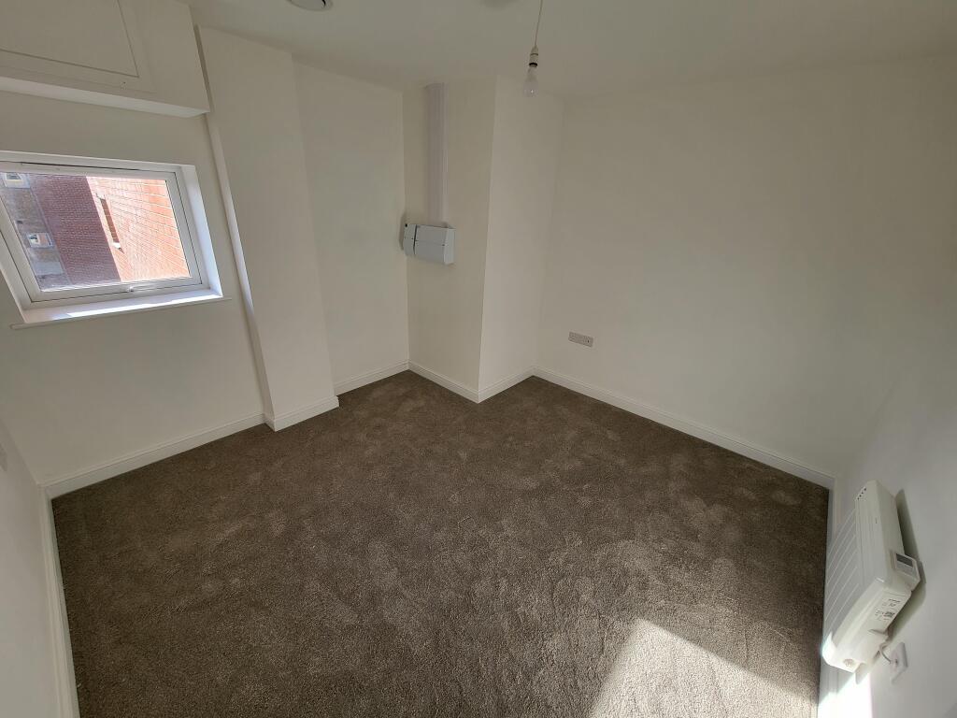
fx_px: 359
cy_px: 359
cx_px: 478
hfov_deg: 106.2
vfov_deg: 89.9
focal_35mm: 13
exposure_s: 1/120
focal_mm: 1.74
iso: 32
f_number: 2.2
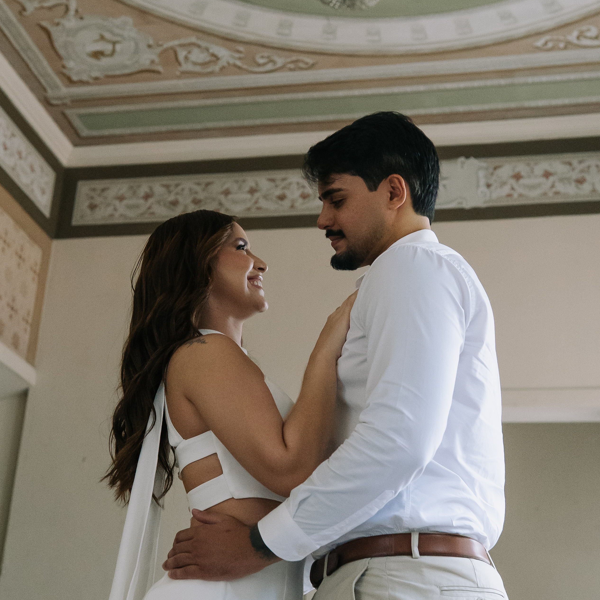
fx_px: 1137
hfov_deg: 29.6
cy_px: 298
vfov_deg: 29.6
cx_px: 300
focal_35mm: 58
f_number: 3.5
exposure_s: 1/160
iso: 5000
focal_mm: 30
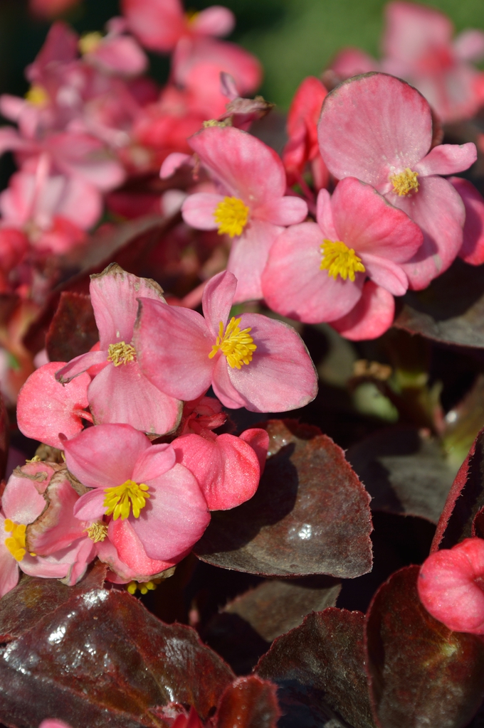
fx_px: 3185
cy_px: 364
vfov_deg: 13.1
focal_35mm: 158
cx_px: 242
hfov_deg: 8.7
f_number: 8
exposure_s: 1/320
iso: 100
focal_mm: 105
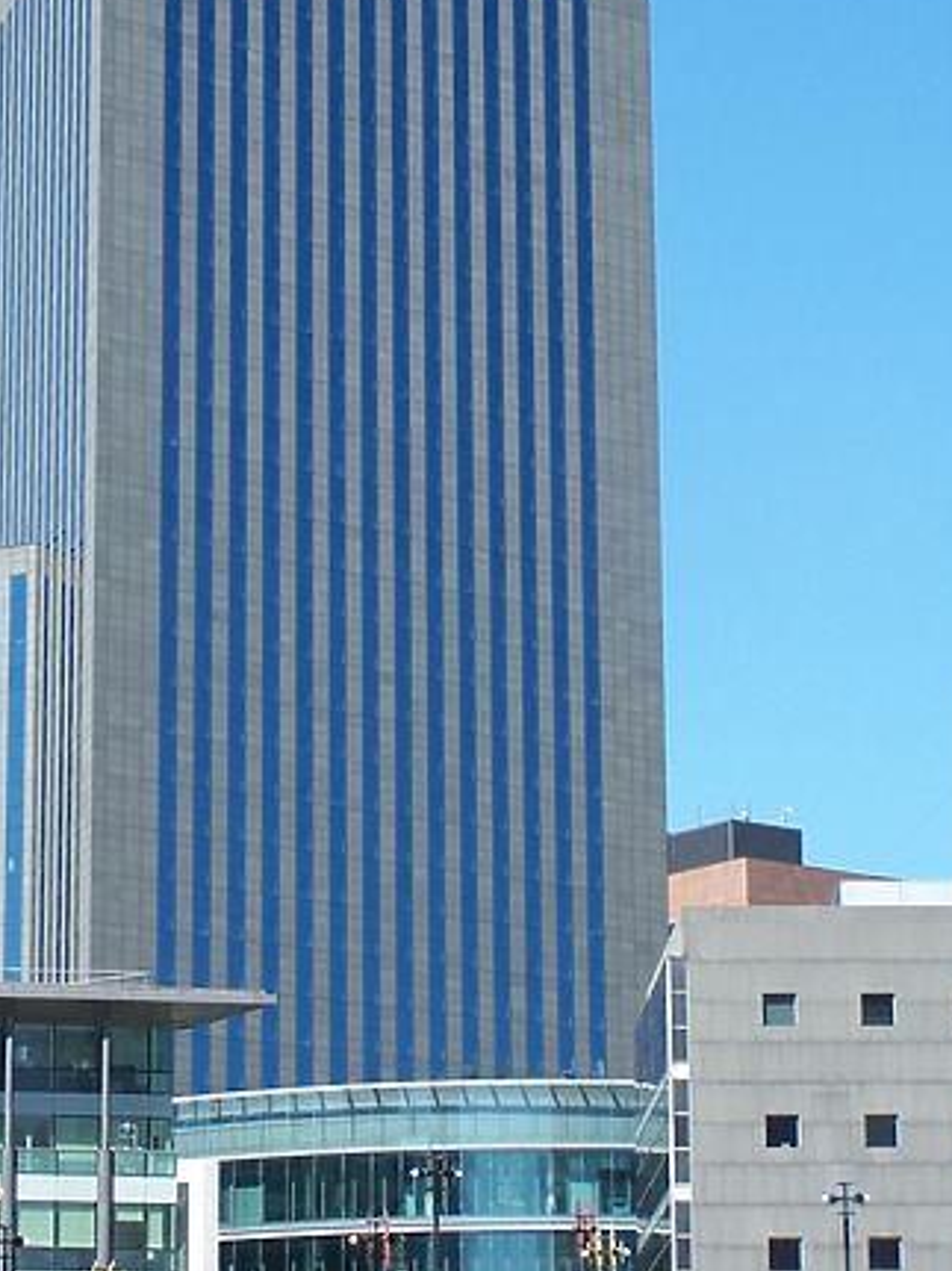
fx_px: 4806
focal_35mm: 131
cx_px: 330
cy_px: 416
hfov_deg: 11.3
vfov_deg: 15.0
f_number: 3.2
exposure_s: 1/750
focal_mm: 15.6
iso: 80
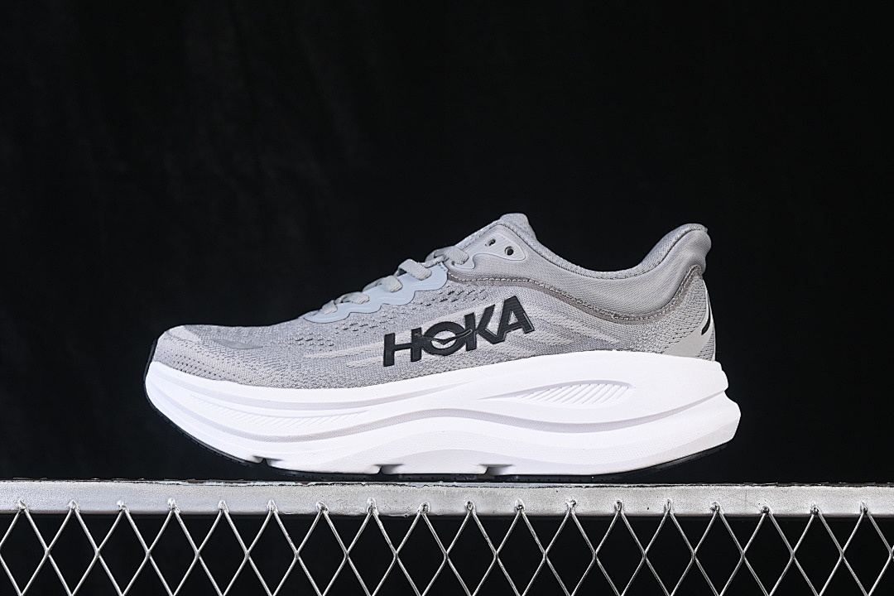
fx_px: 1862
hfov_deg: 27.0
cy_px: 298
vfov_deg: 18.2
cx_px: 447
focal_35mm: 75
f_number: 7.1
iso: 160
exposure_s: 1/60
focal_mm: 50
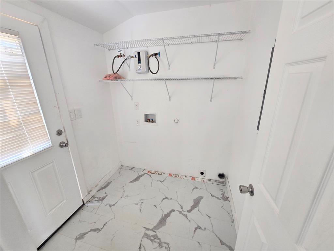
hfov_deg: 106.2
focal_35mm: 13
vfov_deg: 89.9
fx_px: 125
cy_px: 126
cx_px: 167
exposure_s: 1/60
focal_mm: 2.2
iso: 100
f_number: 2.2
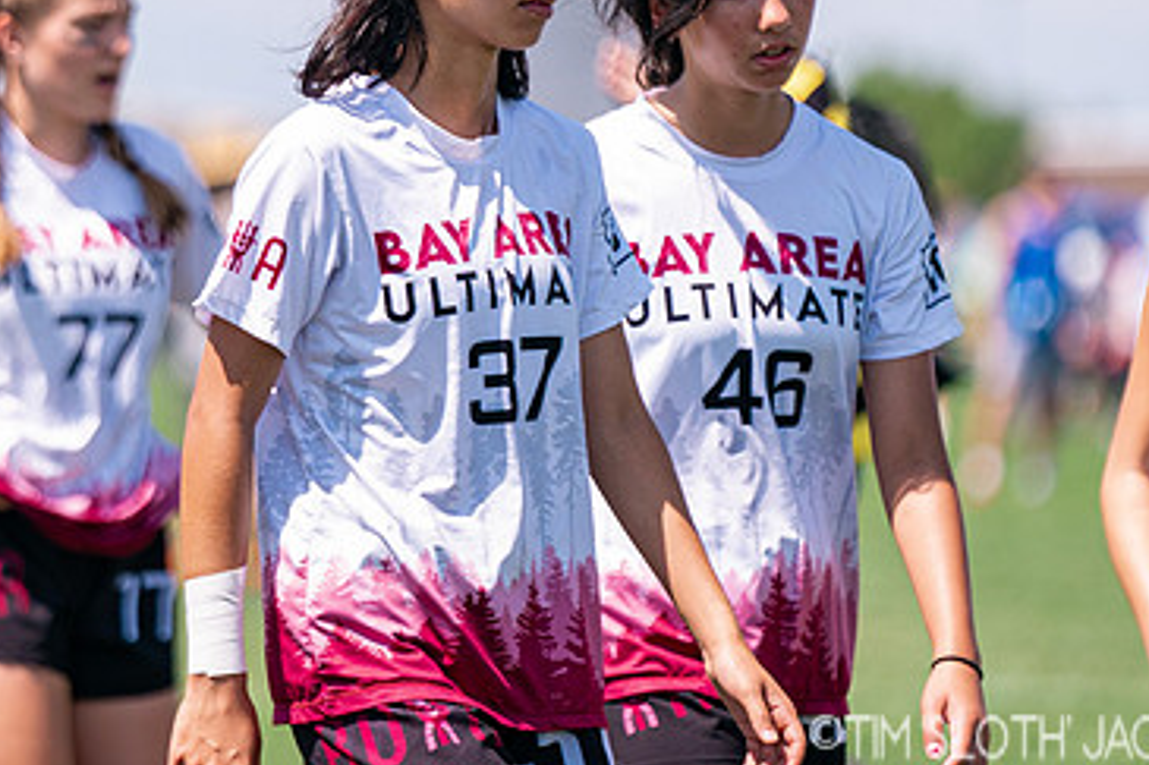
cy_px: 291
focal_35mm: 427
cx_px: 419
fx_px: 13622
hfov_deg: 4.8
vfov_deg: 3.2
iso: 320
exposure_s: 1/4000
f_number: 3.2
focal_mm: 200
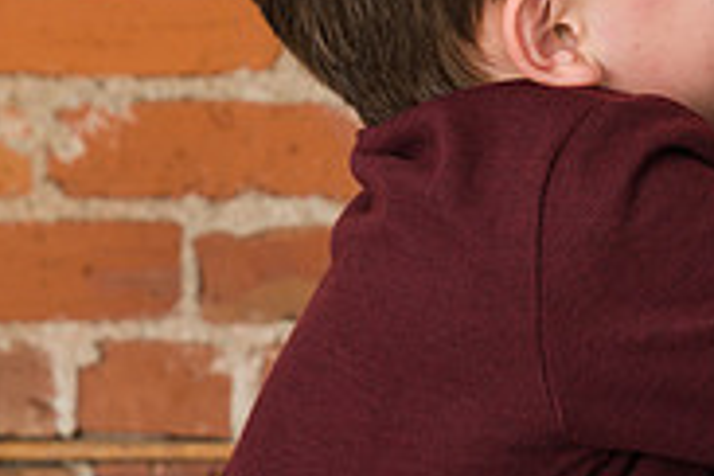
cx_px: 929
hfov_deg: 9.1
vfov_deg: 6.2
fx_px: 4403
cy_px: 76
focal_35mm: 222
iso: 160
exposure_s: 1/160
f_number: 8
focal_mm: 70
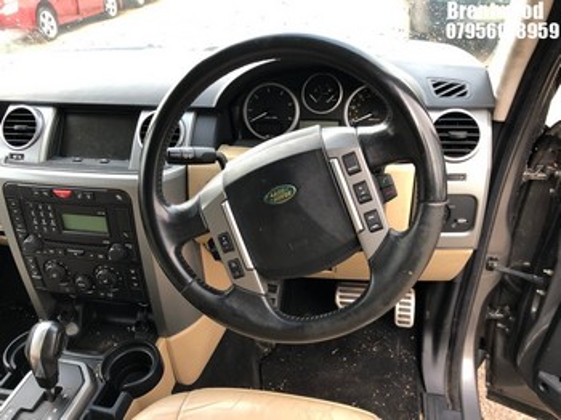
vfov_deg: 49.7
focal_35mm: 28
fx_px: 453
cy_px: 210
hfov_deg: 63.5
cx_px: 280
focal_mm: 4
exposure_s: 1/30
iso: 32
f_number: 1.8
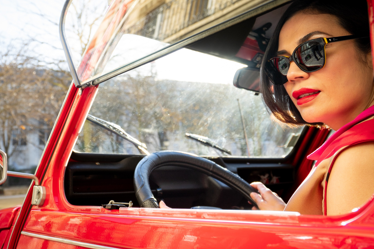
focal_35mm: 36
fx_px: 374
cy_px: 116
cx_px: 141
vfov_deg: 36.9
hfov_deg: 52.6
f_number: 4
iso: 100
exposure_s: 1/160
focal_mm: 19
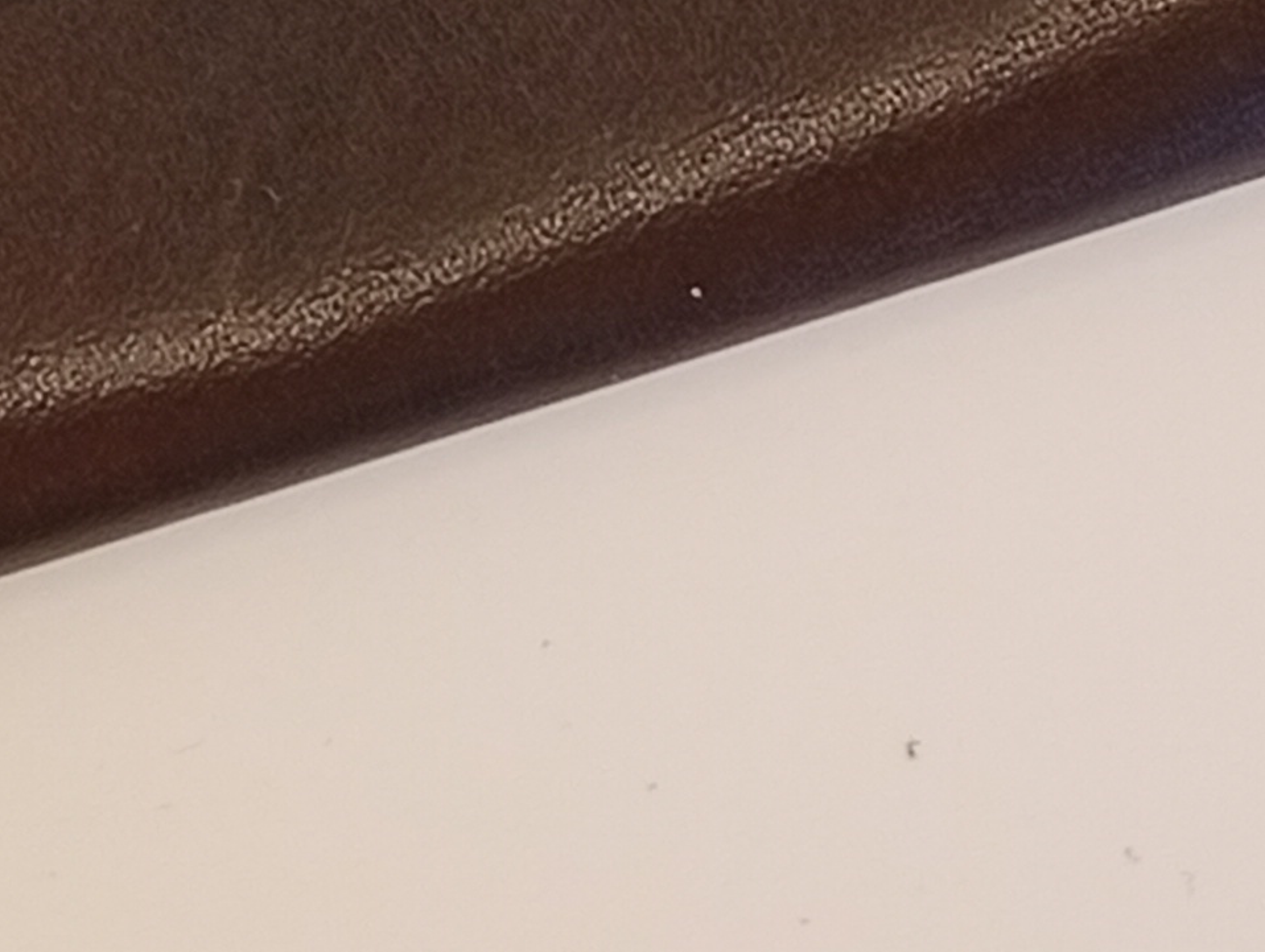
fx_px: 7172
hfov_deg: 10.0
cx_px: -77
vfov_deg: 7.4
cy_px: -623
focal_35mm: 196
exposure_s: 1/163
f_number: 1.8
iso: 50
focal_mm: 3.98
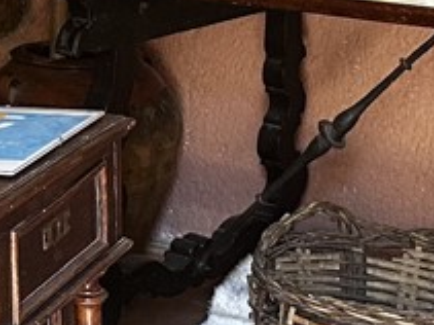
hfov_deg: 12.0
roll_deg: +1.0
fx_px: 2055
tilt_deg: -11.7
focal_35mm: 164
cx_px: 117
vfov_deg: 9.0
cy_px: 125
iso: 250
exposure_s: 1/63
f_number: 1.78
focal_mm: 6.86
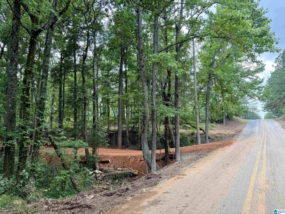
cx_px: 142
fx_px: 198
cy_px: 107
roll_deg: +2.3
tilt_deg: +6.3
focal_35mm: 24
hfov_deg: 71.6
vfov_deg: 56.8
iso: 100
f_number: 1.78
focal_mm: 6.76
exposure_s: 1/370
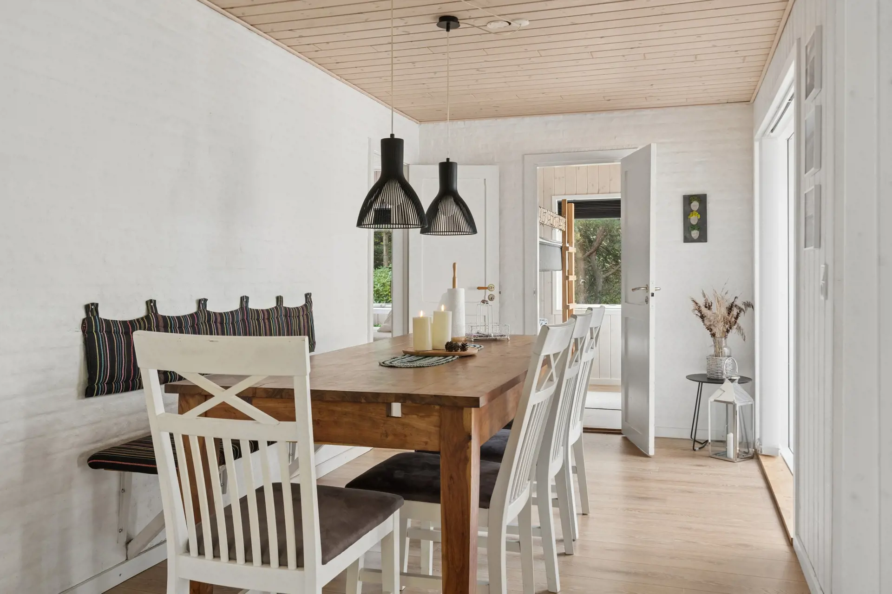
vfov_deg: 45.0
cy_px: 297
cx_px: 446
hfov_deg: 63.7
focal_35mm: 29
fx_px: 718
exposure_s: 1/40
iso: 800
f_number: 8
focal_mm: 29
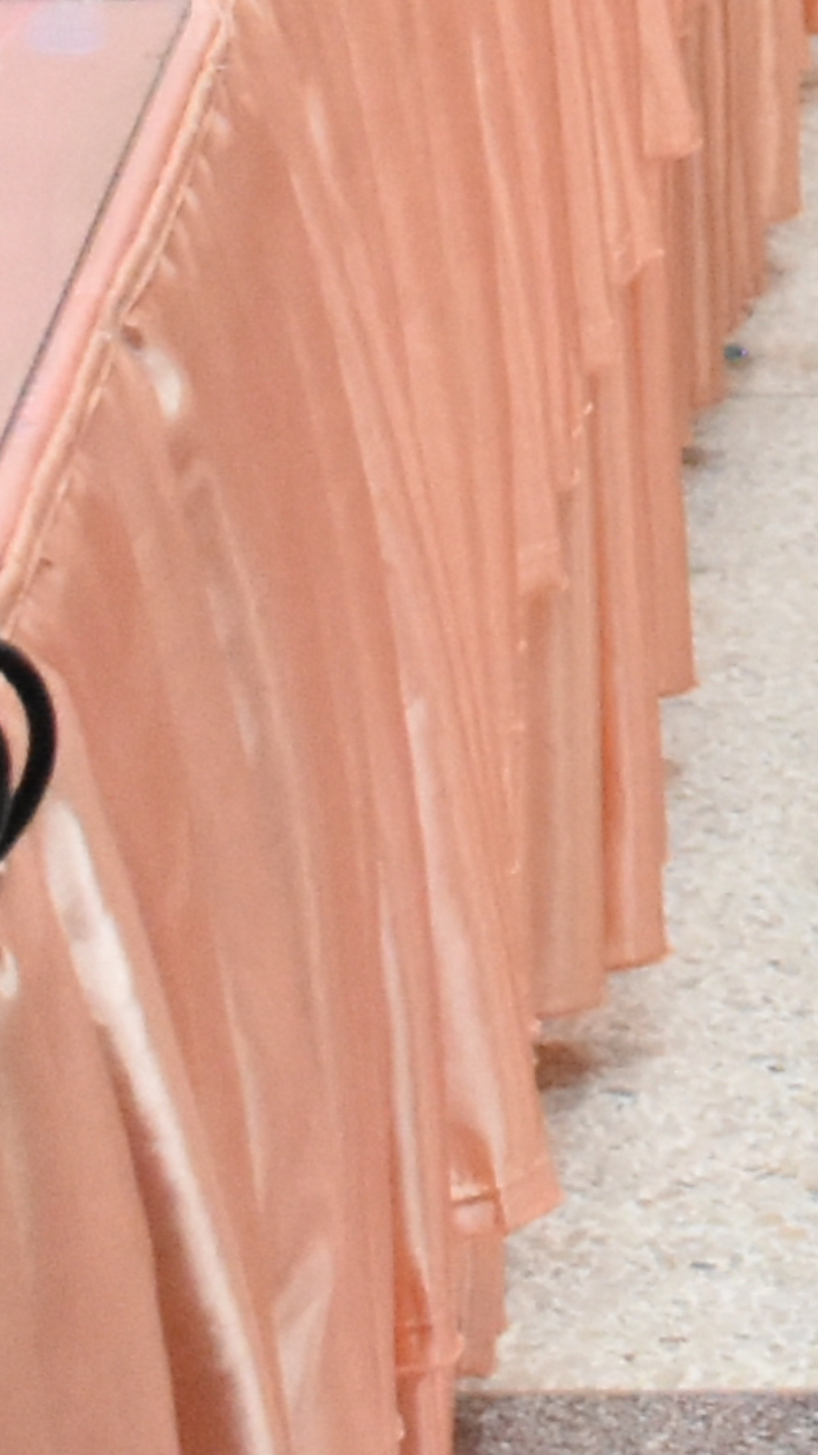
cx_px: 1789
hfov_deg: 5.0
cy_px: -1587
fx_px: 9235
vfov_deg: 8.5
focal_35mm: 239
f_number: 6.3
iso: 2500
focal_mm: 23
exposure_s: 1/160
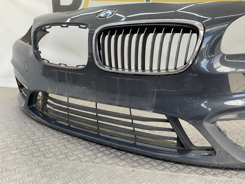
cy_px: 92
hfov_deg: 61.7
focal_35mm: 29
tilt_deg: -12.6
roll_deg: -4.9
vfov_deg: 48.2
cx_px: 122
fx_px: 205
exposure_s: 1/100
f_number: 1.8
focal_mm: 3
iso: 20
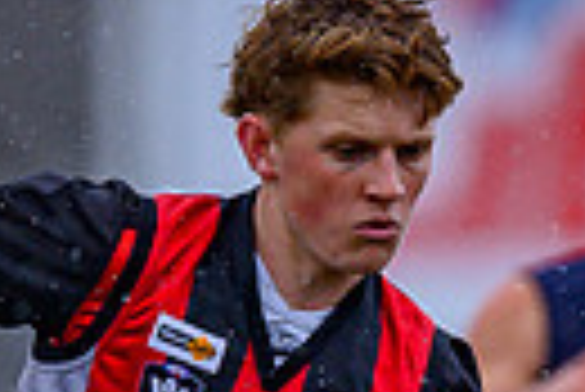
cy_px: 489
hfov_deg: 0.8
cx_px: 756
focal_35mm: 2744
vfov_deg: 0.5
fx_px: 44639
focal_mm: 500
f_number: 4
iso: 720
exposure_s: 1/2500
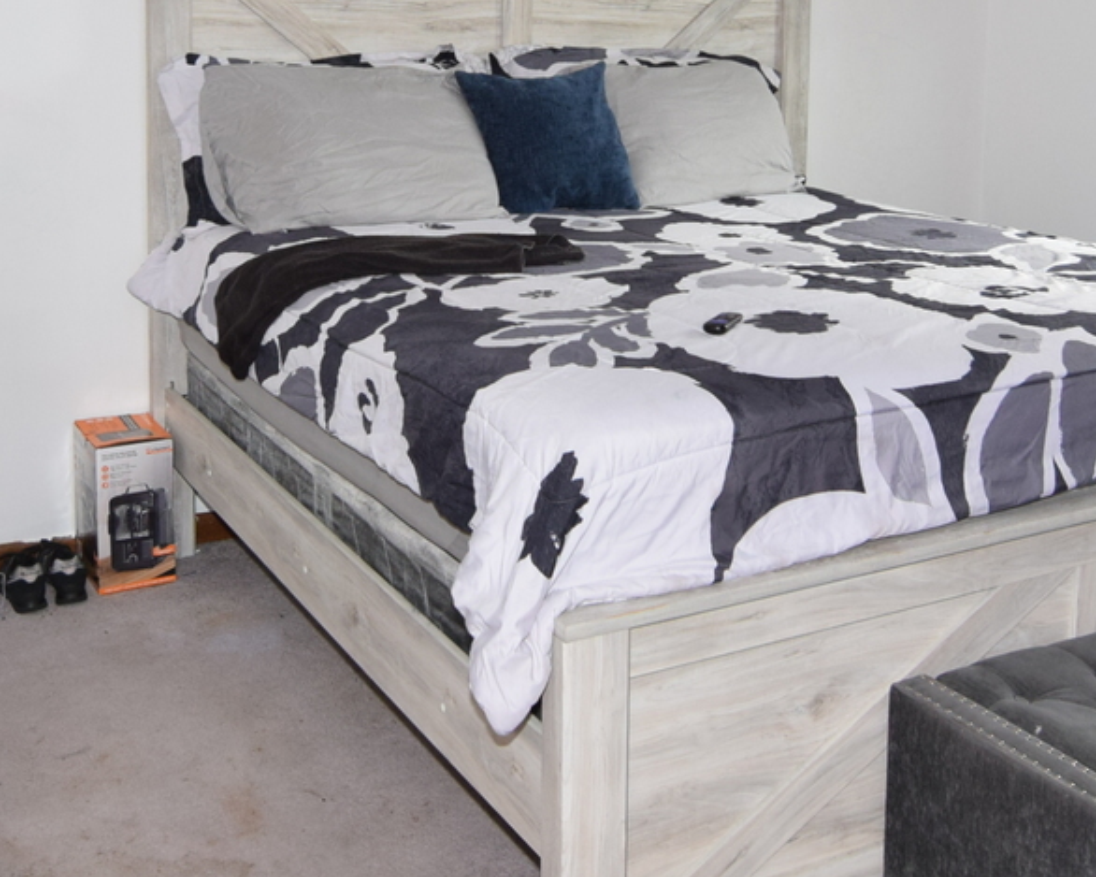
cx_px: 554
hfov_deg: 41.4
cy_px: 123
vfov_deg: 32.4
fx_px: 1448
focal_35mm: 45
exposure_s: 1/80
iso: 800
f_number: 4.5
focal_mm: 11.5
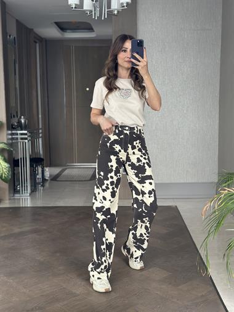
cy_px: 156
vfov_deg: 39.6
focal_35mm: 48
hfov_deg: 30.3
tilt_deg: -21.2
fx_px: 432
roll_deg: +0.9
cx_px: 117
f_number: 1.78
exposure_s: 1/60
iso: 250
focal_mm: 6.86
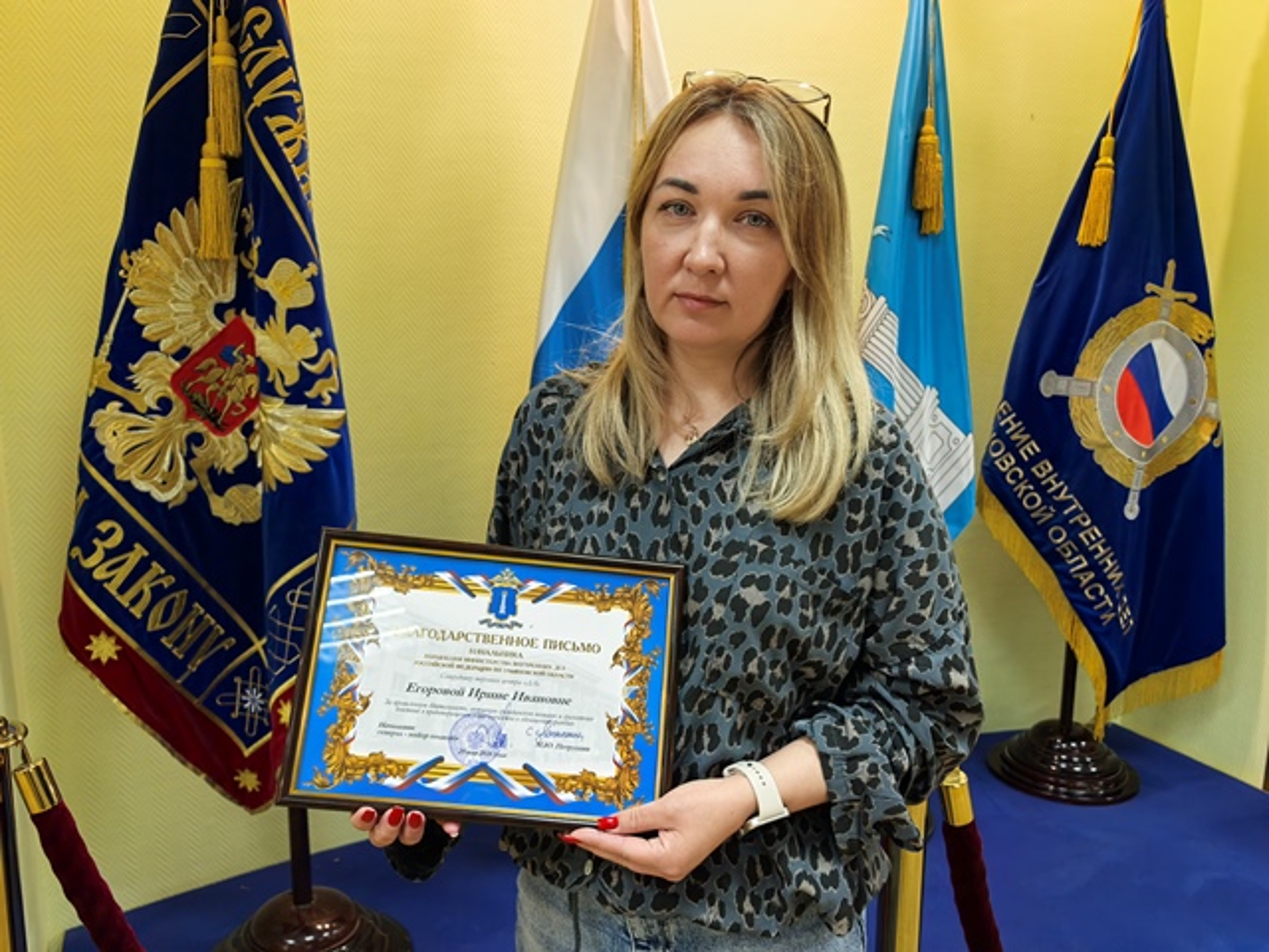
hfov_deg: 65.3
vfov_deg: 51.4
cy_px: 476
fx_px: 990
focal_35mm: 27
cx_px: 634
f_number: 2
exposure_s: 1/50
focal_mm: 6.98
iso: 160
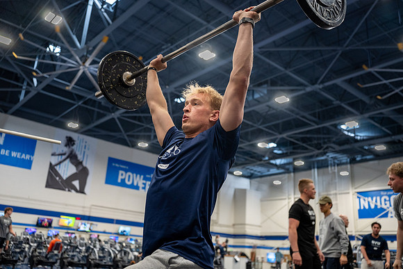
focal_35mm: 33
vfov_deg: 40.0
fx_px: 369
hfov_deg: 57.2
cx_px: 202
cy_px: 134
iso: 1000
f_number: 2.8
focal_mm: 33
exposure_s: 1/125
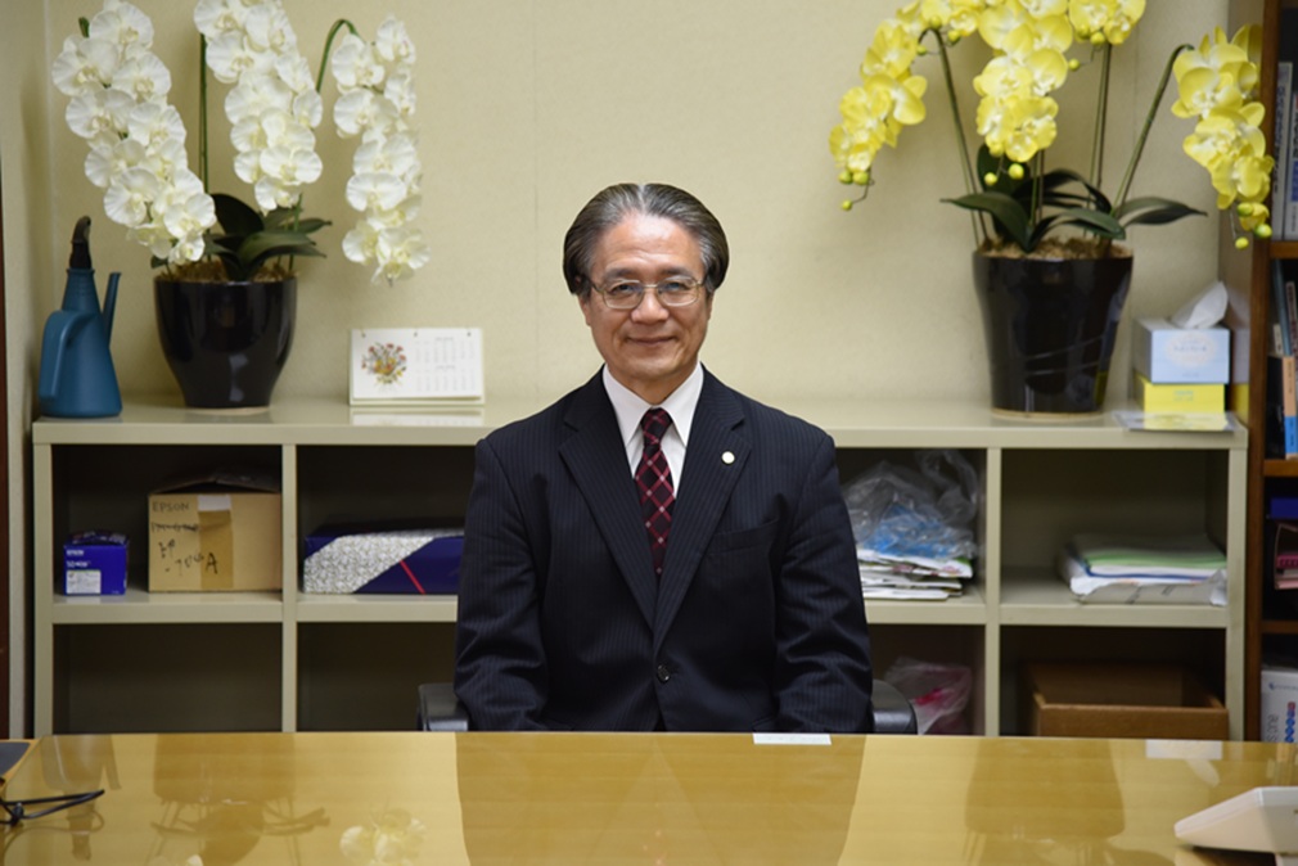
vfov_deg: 11.4
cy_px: 433
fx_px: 4328
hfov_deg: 17.1
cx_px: 649
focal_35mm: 120
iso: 1250
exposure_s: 1/60
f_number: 4
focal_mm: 120
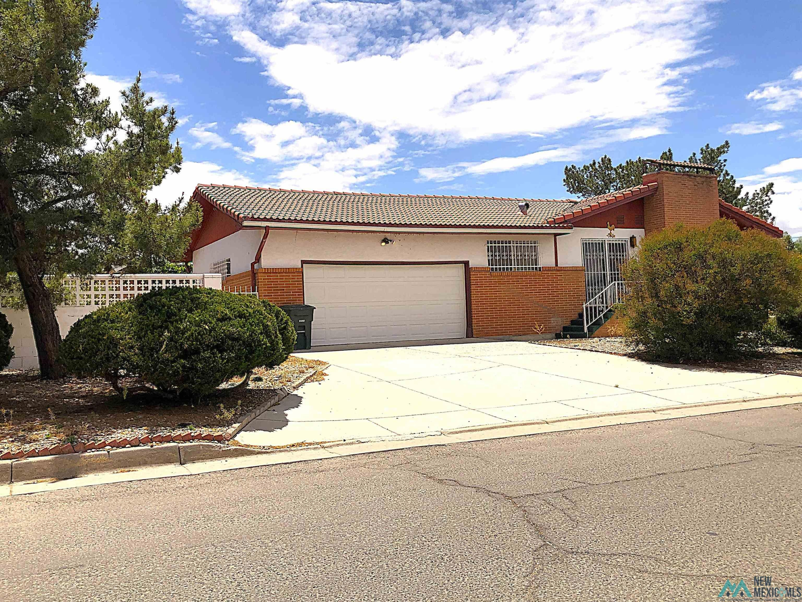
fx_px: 788
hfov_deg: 54.0
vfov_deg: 41.8
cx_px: 401
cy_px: 301
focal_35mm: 34
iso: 20
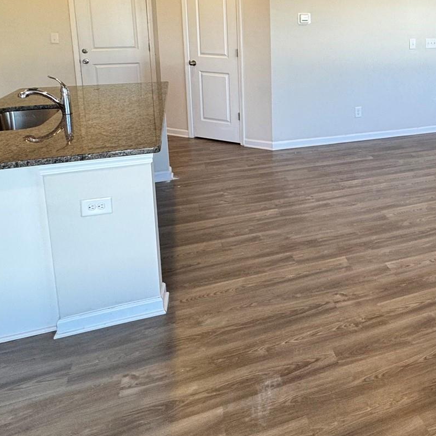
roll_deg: -1.1
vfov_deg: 48.1
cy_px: 83
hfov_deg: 46.7
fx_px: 456
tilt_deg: -8.6
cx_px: 382
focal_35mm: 32
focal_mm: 2.22
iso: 125
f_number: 2.2
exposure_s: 1/120
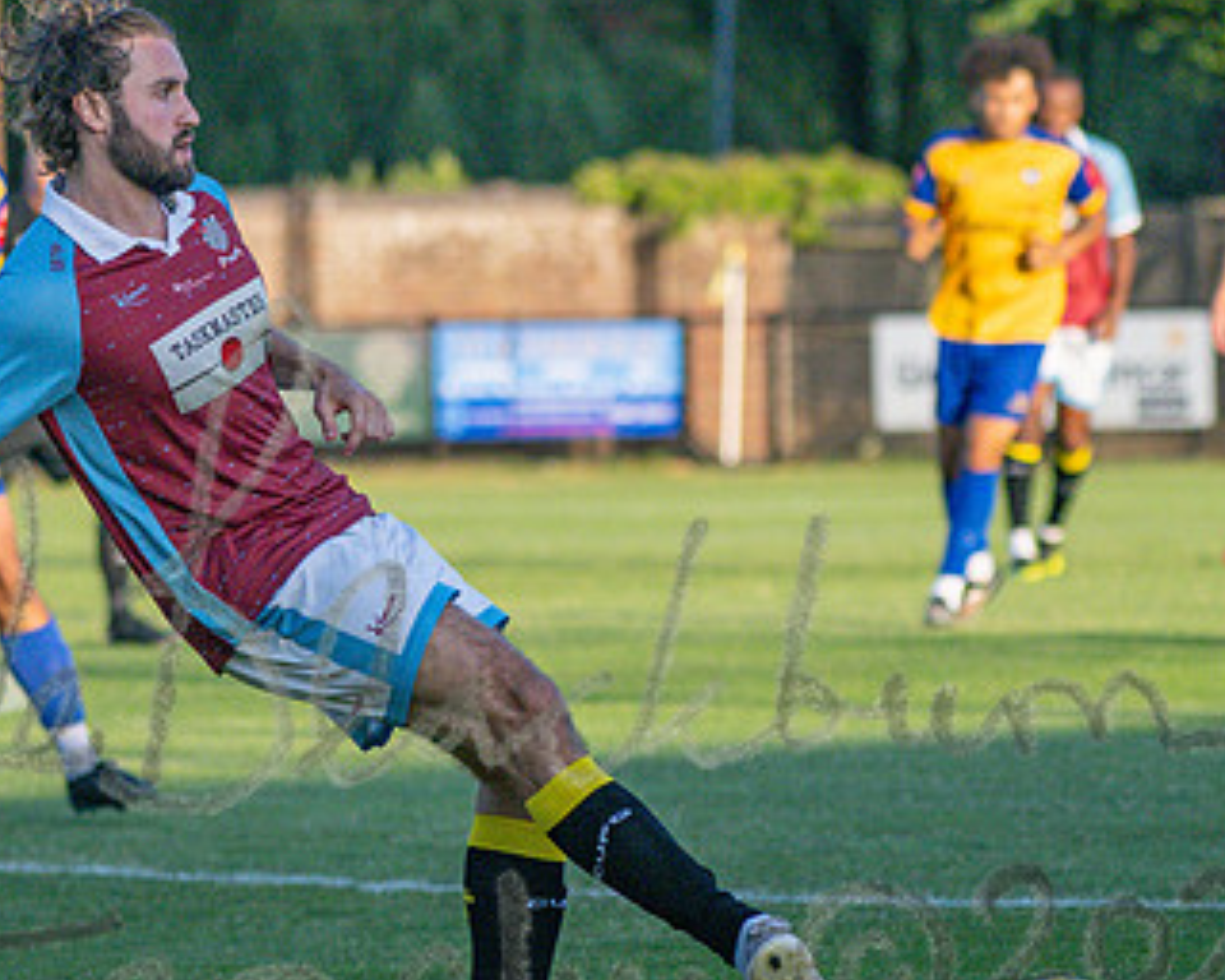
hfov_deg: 5.2
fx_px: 13451
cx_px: 314
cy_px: 563
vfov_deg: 4.2
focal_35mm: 371
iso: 400
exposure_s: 1/4000
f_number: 2.8
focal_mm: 125
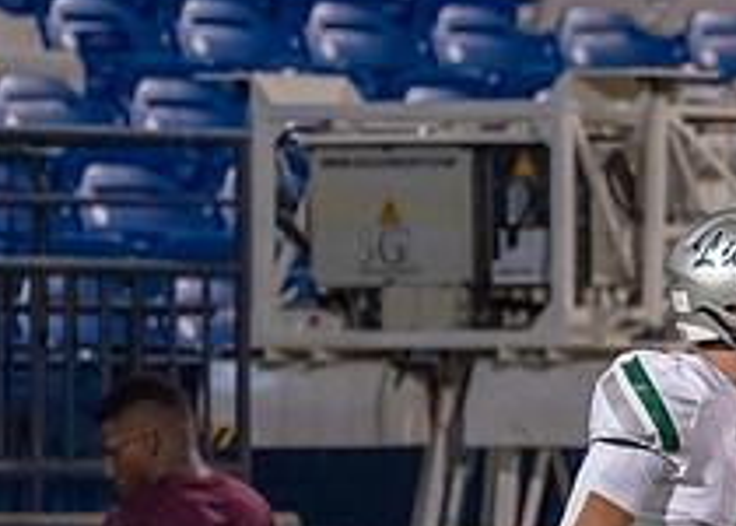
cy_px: 691
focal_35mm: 1123
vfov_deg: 1.3
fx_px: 23474
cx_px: 1230
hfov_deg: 1.8
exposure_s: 1/2000
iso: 2500
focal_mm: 200
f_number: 2.8
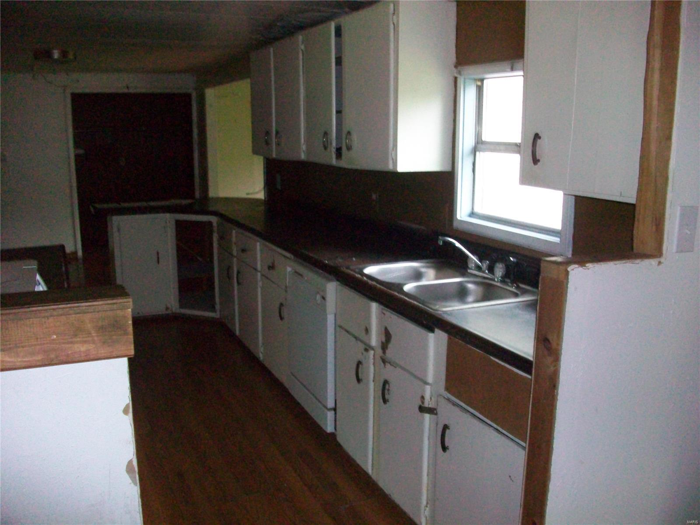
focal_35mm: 32
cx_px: 350
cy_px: 262
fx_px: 647
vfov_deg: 44.2
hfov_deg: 56.8
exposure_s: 1/125
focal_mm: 5.7
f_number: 2.8
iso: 400
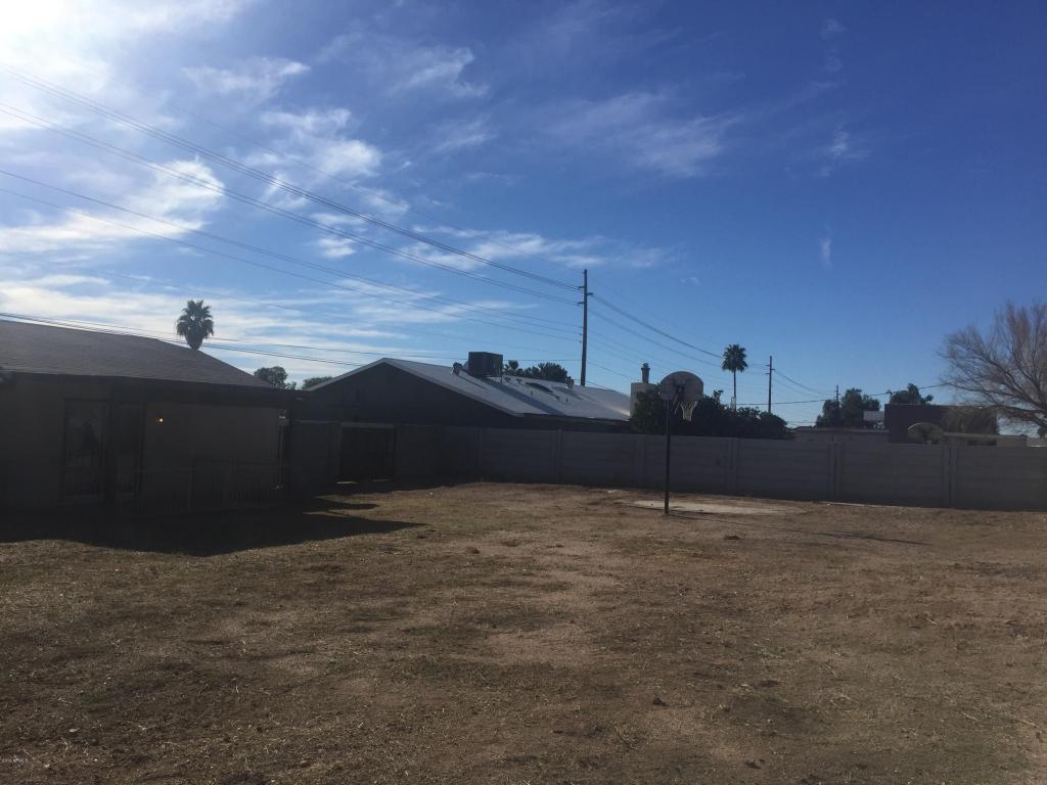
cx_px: 524
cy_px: 392
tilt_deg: +0.9
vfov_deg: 48.2
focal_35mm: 29
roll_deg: -2.9
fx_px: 877
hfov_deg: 61.7
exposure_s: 1/4950
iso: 32
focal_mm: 4.15
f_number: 2.2
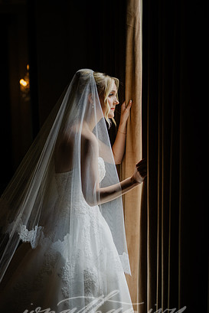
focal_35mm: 55
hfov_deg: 24.6
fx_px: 479
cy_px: 171
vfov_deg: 36.2
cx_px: 96
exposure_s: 1/125
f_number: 2
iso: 100
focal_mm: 50
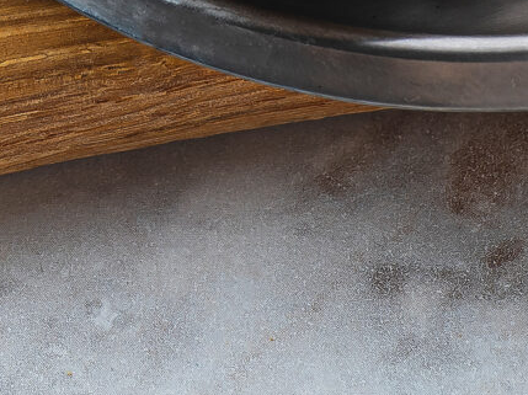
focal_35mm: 517
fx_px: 7879
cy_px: -547
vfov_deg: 2.8
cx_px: -572
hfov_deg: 3.8
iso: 100
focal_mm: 90
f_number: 13
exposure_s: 1/160
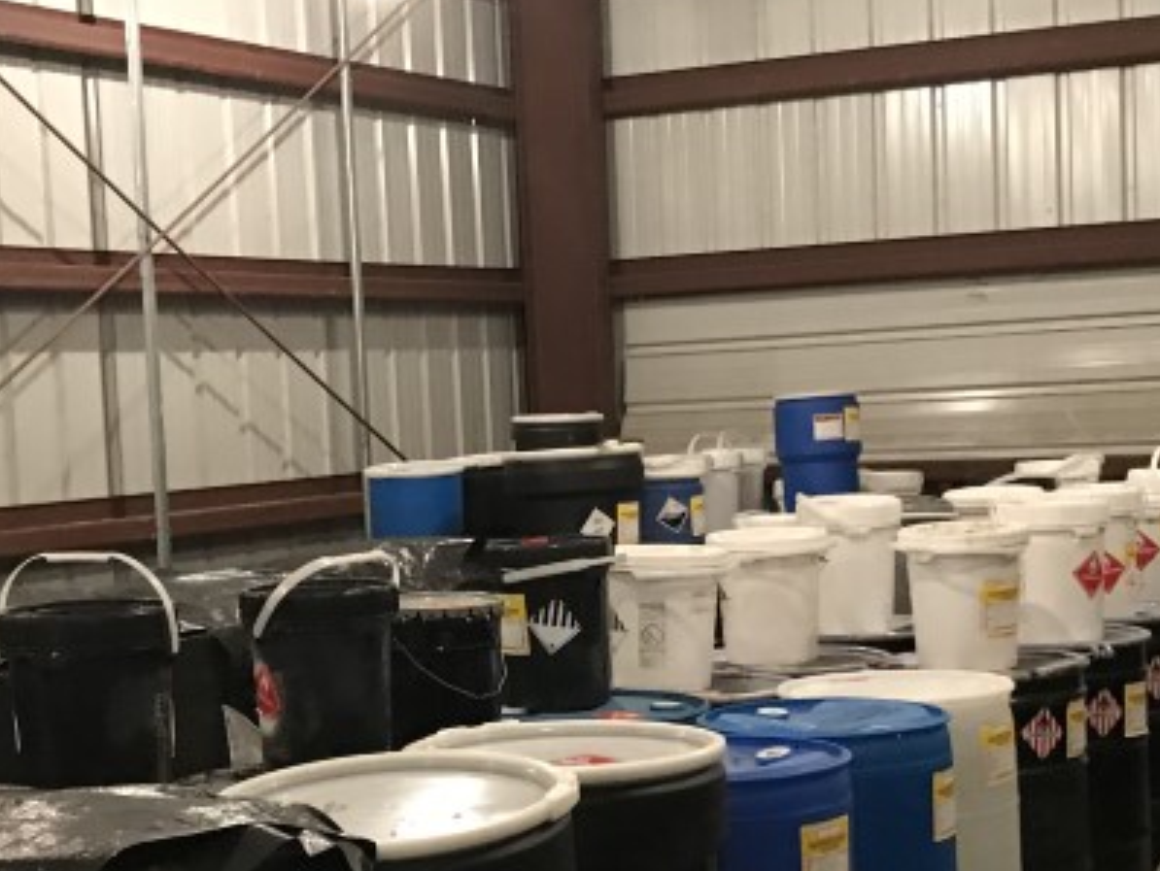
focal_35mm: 72
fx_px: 2414
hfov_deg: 27.0
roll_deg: +2.2
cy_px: 618
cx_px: 568
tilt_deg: -5.1
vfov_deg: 20.4
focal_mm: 3.99
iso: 100
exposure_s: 1/11
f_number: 1.8
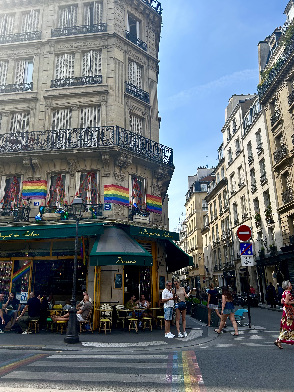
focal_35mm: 26
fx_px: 294
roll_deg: +1.0
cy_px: 196
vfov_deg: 67.3
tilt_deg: +18.0
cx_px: 147
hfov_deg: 53.1
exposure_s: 1/2632
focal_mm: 5.7
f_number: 1.5
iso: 50
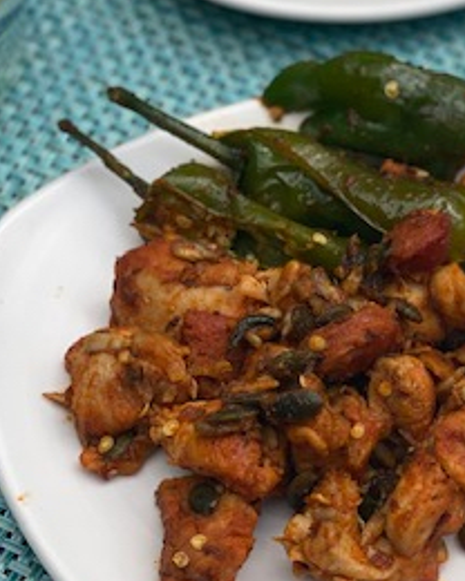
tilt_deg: -56.3
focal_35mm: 125
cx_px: 347
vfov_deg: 15.4
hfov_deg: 12.3
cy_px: 250
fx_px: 2150
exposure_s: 1/716
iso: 20
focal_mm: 6
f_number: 2
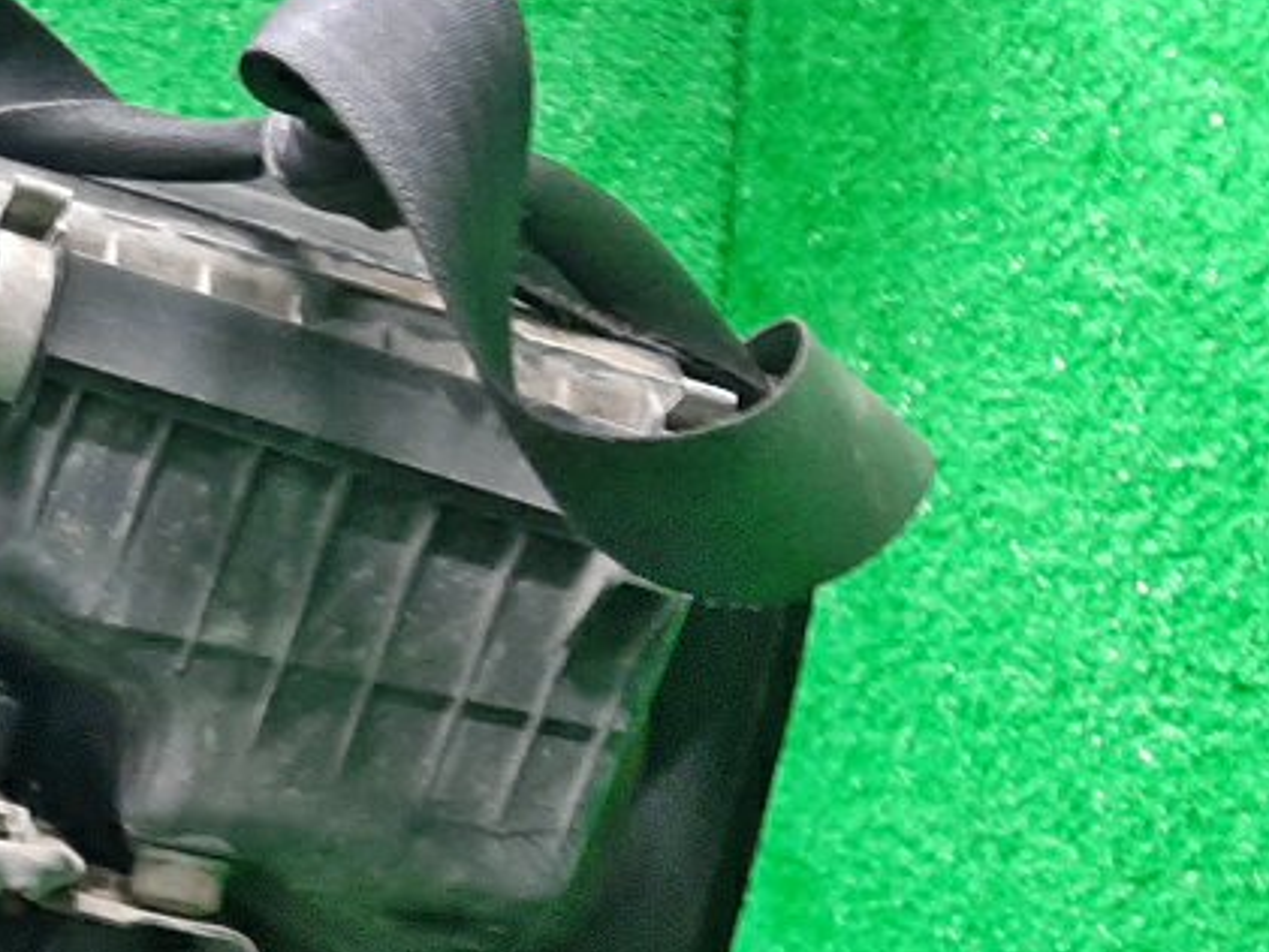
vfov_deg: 15.6
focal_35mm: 89
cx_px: -350
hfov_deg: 20.3
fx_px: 3264
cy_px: 1298
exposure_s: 1/25
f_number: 1.7
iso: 207
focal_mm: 3.93
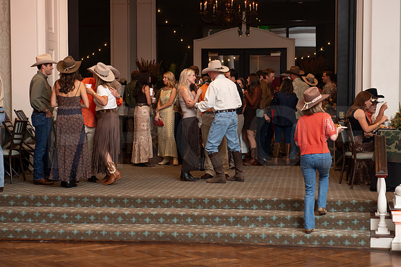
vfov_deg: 18.8
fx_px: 807
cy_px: 134
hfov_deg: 27.9
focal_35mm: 72
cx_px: 200
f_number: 5.6
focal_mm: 70
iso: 3200
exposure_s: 1/80
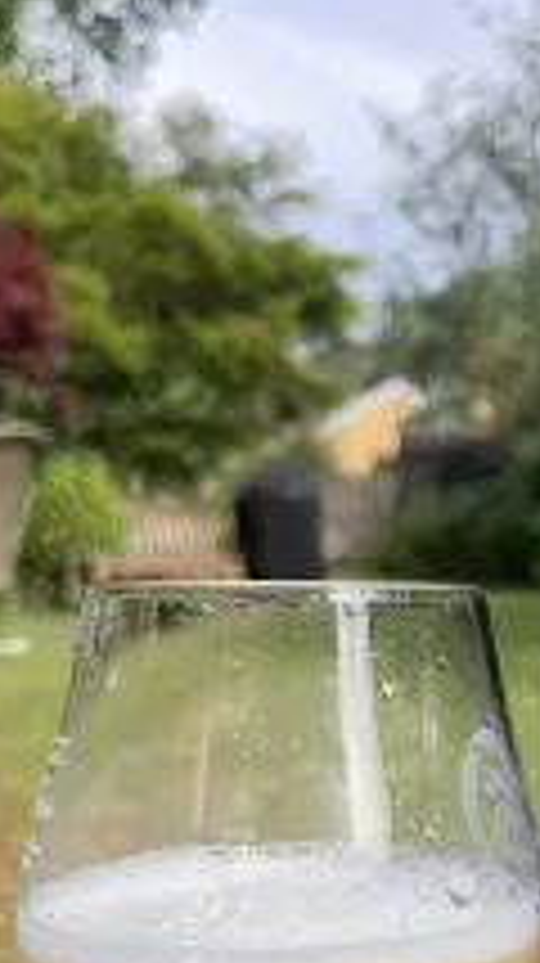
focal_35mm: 53
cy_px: 806
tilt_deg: -8.0
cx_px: 513
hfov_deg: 21.9
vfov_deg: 37.4
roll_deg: +0.9
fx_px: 1352
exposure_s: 1/804
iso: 50
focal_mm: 5.1
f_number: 1.6
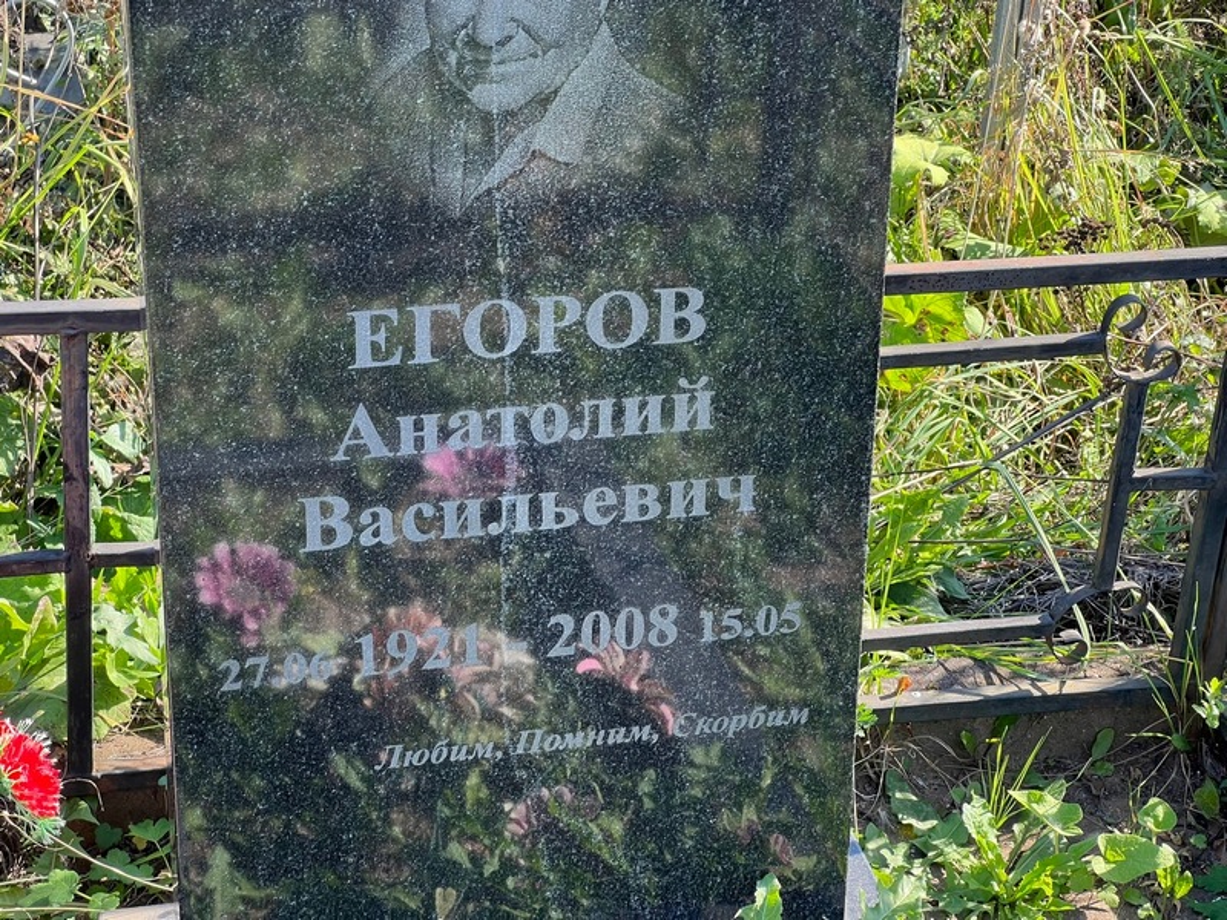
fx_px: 2729
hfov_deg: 25.3
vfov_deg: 19.1
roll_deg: -0.3
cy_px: 460
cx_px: 614
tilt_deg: -28.3
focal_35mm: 77
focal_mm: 9
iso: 32
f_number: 2.8
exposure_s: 1/99
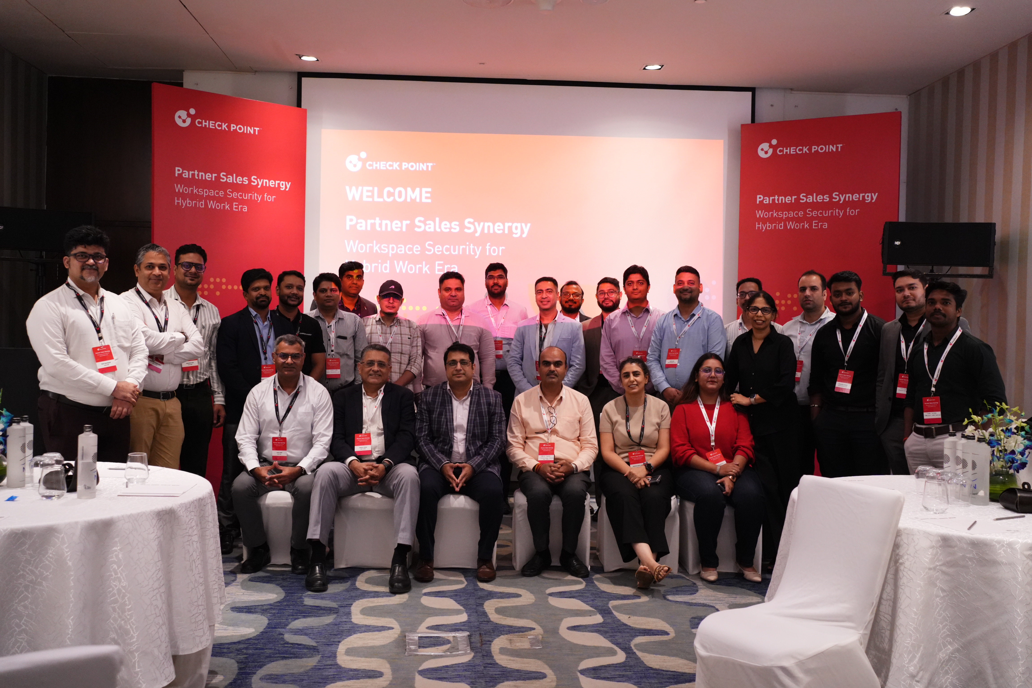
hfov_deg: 54.4
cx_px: 516
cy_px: 344
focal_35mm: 35
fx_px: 1003
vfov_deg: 37.9
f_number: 4.5
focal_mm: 35
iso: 5000
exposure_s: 1/160
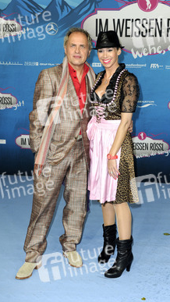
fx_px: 416
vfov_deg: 39.8
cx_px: 99
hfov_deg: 23.1
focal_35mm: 52
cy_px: 147
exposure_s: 1/160
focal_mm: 48
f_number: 5
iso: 1000
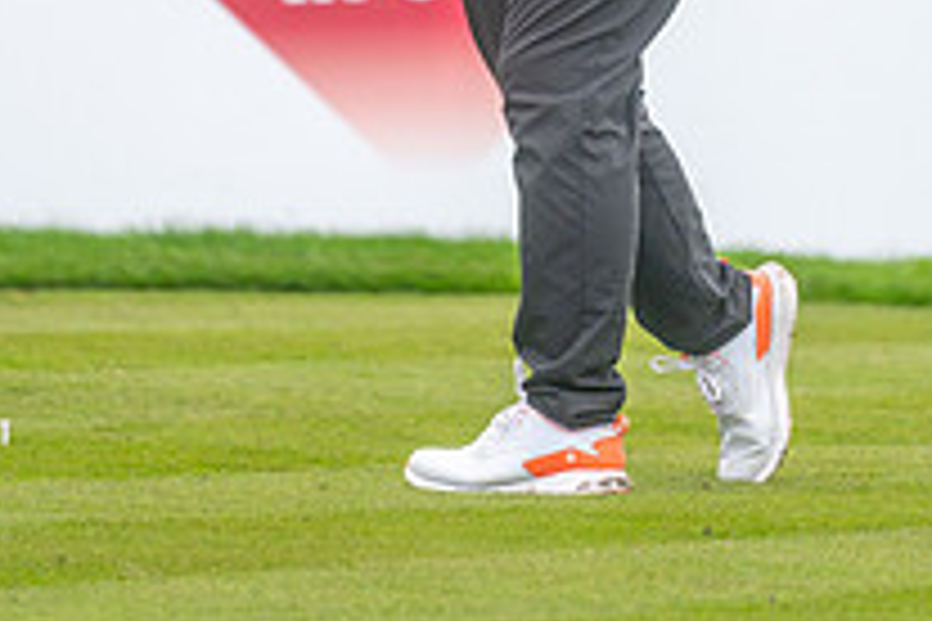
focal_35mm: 652
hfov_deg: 3.2
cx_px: 405
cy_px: -374
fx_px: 16878
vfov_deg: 2.1
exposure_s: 1/1250
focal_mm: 300
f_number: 4
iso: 400
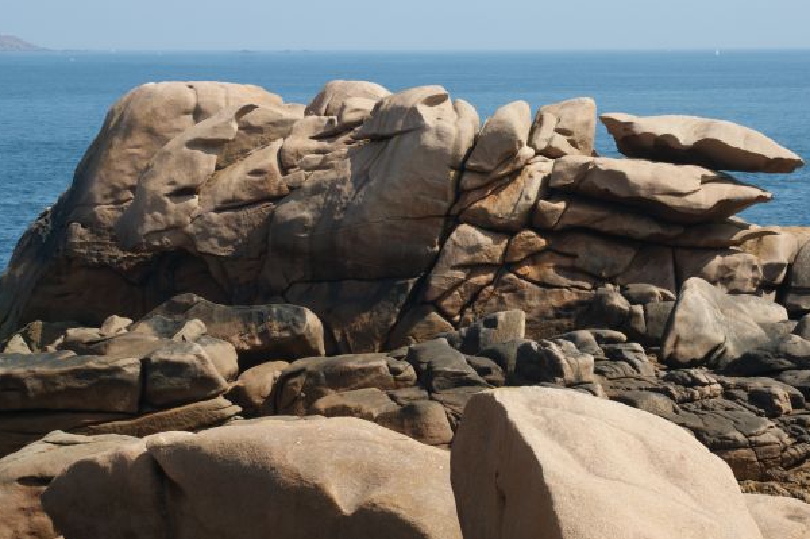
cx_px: 412
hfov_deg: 20.4
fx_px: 2248
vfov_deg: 13.7
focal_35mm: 100
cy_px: 335
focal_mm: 50
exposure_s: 1/125
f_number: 11
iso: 100
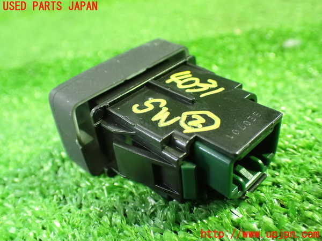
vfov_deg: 39.7
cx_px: 161
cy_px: 120
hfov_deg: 51.4
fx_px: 335
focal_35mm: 36
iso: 1600
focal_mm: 6.37
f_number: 2.5
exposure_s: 1/40
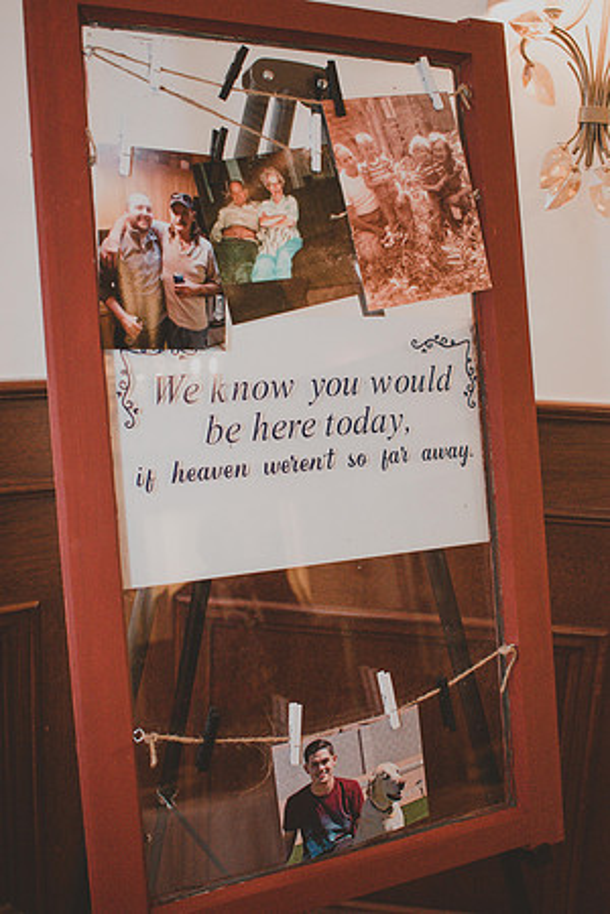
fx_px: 953
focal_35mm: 38
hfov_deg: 35.5
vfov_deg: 51.3
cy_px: 457
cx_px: 305
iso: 2500
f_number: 4
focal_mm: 25
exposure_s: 1/60
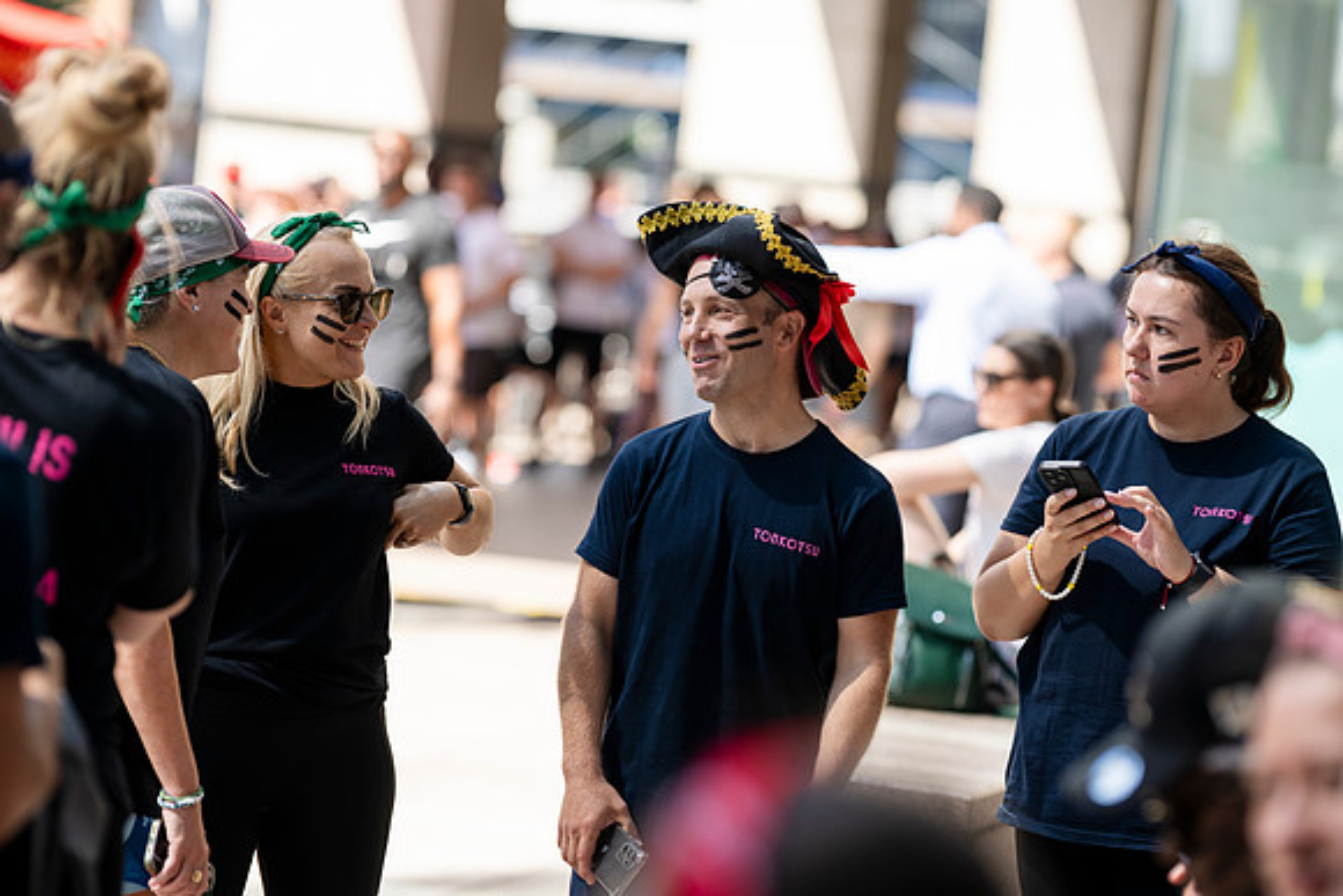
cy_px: 341
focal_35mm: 130
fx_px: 4863
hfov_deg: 15.7
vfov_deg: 10.5
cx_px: 721
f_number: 2
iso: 100
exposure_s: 1/1000
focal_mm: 105
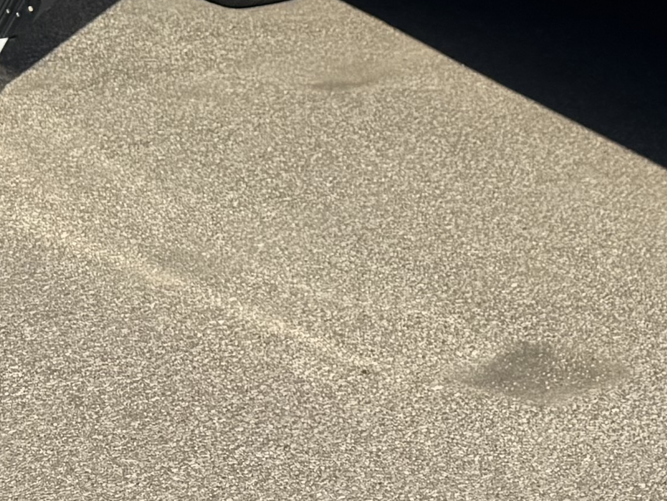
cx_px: 1318
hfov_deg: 14.0
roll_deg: -0.2
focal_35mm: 120
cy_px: -581
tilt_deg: -2.6
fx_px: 2313
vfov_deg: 11.0
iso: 80
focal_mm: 6.76
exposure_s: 1/5348
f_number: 1.78
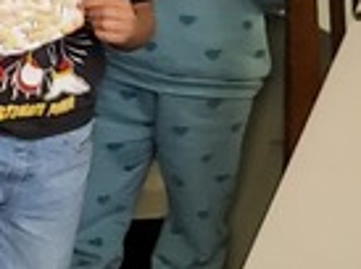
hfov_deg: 7.8
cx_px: -959
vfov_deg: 7.6
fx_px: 2028
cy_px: 21
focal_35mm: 195
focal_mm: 4.25
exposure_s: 1/40
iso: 400
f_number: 1.8
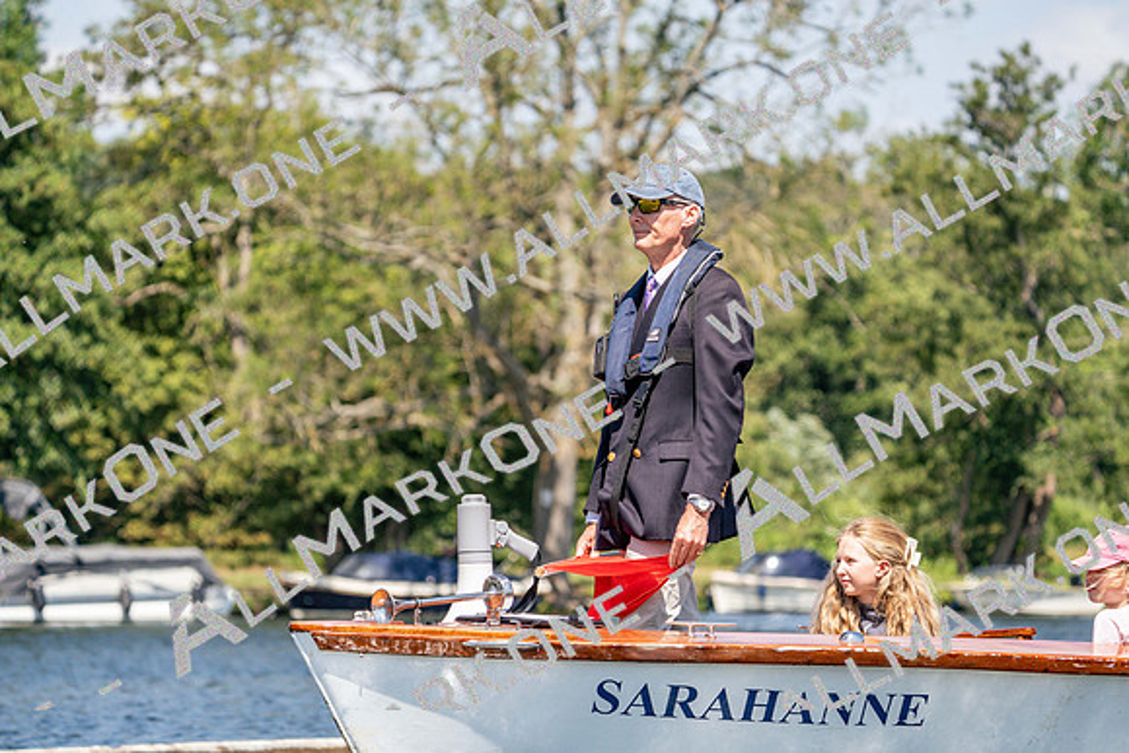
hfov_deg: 10.3
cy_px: 376
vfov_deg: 6.9
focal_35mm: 200
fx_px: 6273
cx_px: 564
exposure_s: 1/2000
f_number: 5.6
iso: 400
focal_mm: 200
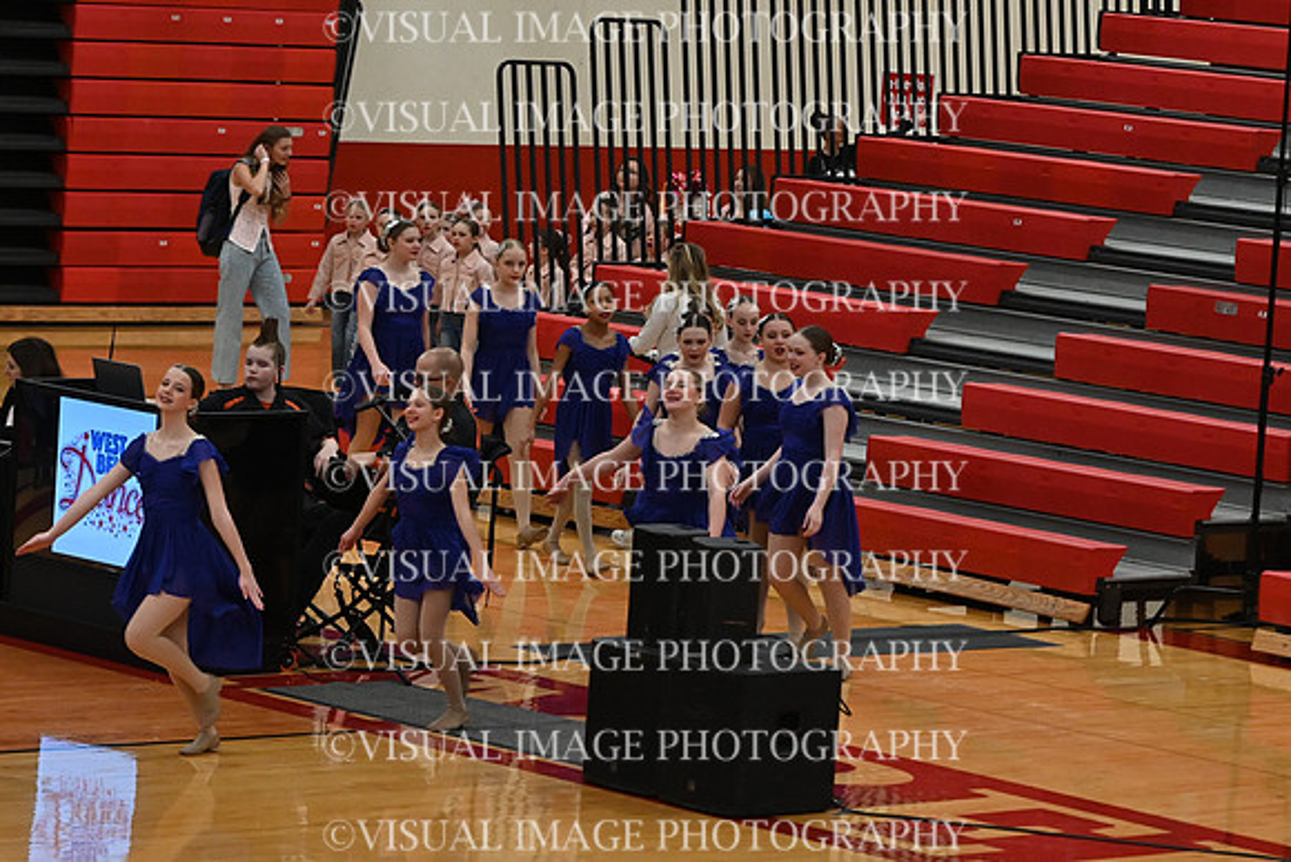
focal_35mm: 168
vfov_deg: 8.2
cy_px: 431
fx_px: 6026
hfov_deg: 12.2
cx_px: 646
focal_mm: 112
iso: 5000
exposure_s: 1/400
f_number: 4
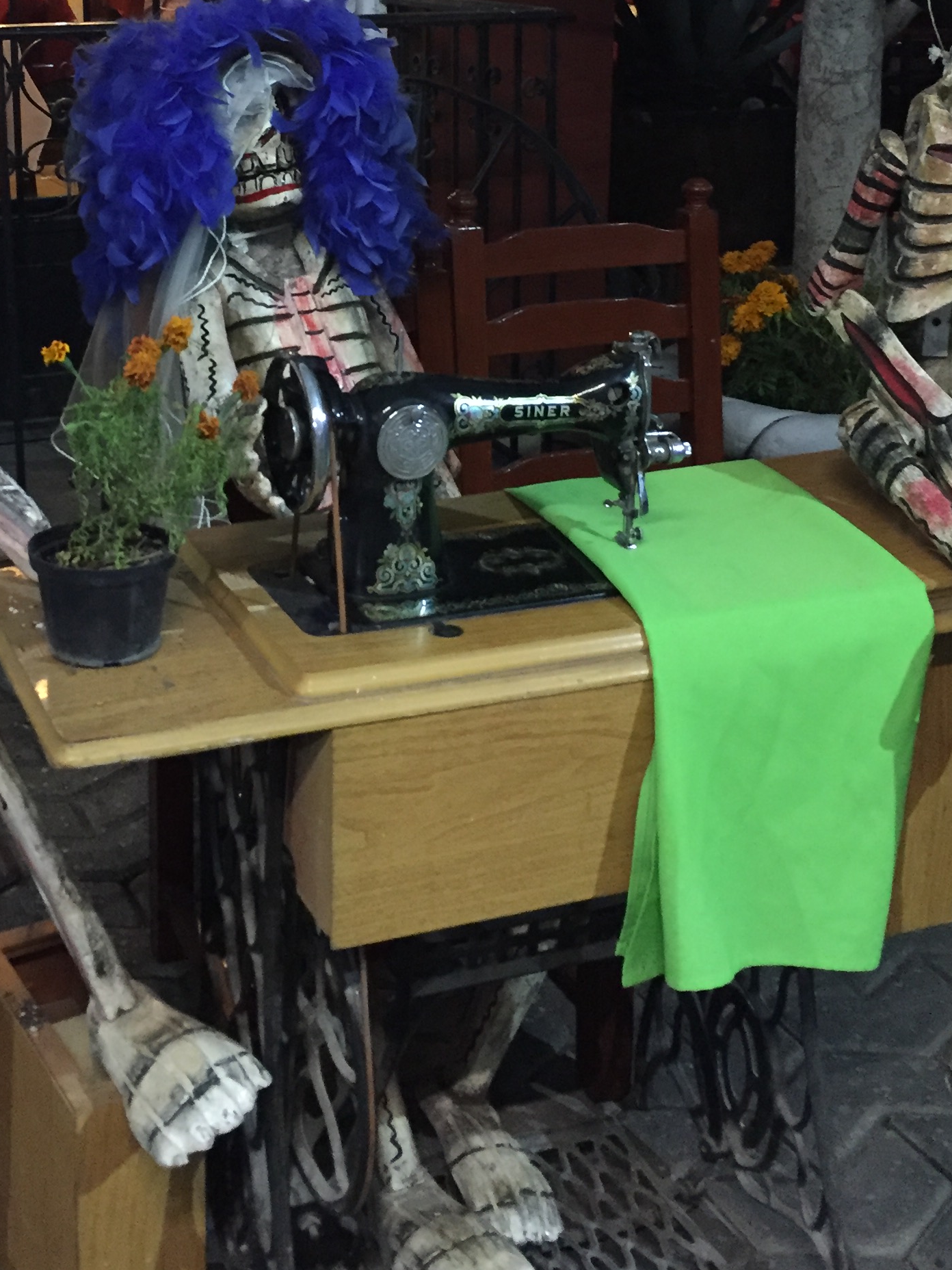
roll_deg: +0.5
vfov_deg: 36.5
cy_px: 290
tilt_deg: -12.0
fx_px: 1870
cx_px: 305
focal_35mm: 51
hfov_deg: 28.3
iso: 320
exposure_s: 1/15
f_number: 2.2
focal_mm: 4.15
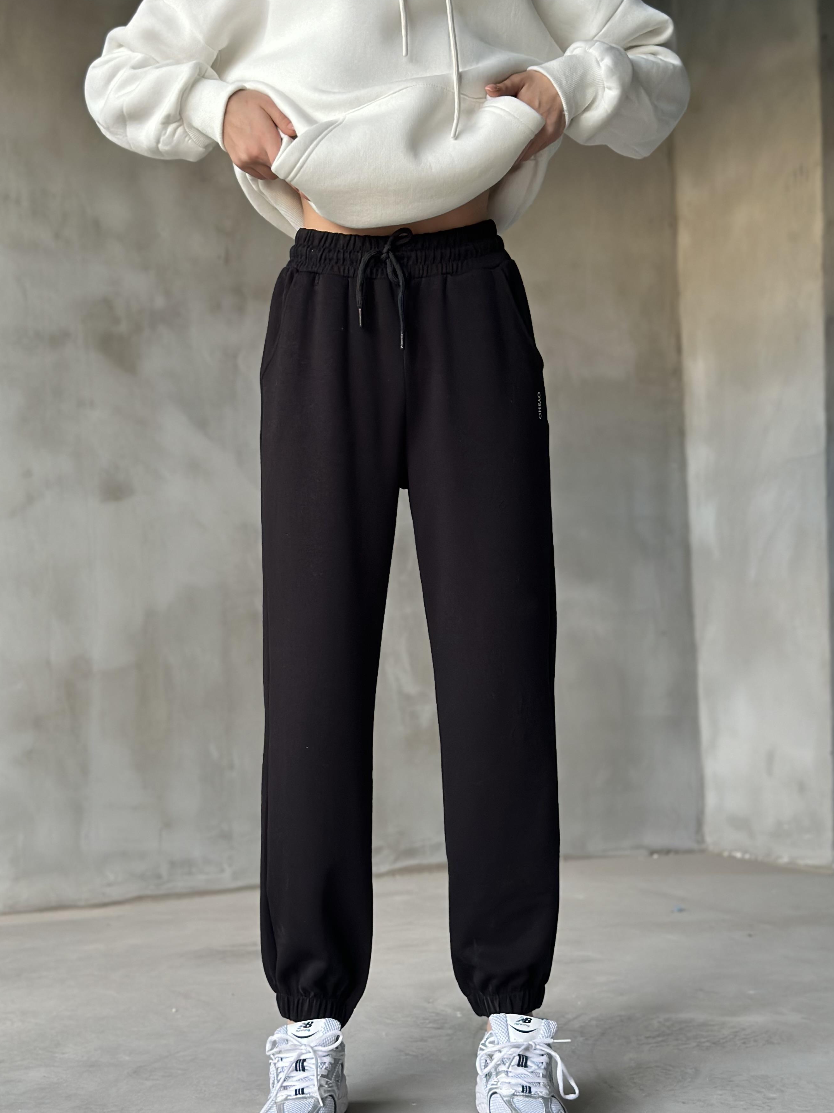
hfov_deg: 26.6
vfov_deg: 34.9
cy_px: 558
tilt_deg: +2.1
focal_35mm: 55
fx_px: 1767
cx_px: 420
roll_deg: +0.5
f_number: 1.78
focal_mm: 6.86
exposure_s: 1/60
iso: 200
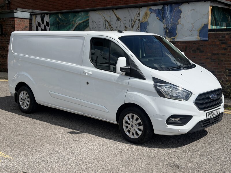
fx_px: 320
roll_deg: -1.5
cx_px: 116
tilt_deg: -5.6
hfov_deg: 39.7
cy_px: 86
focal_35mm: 48
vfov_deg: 30.3
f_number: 1.78
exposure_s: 1/8772
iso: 64
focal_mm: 6.76
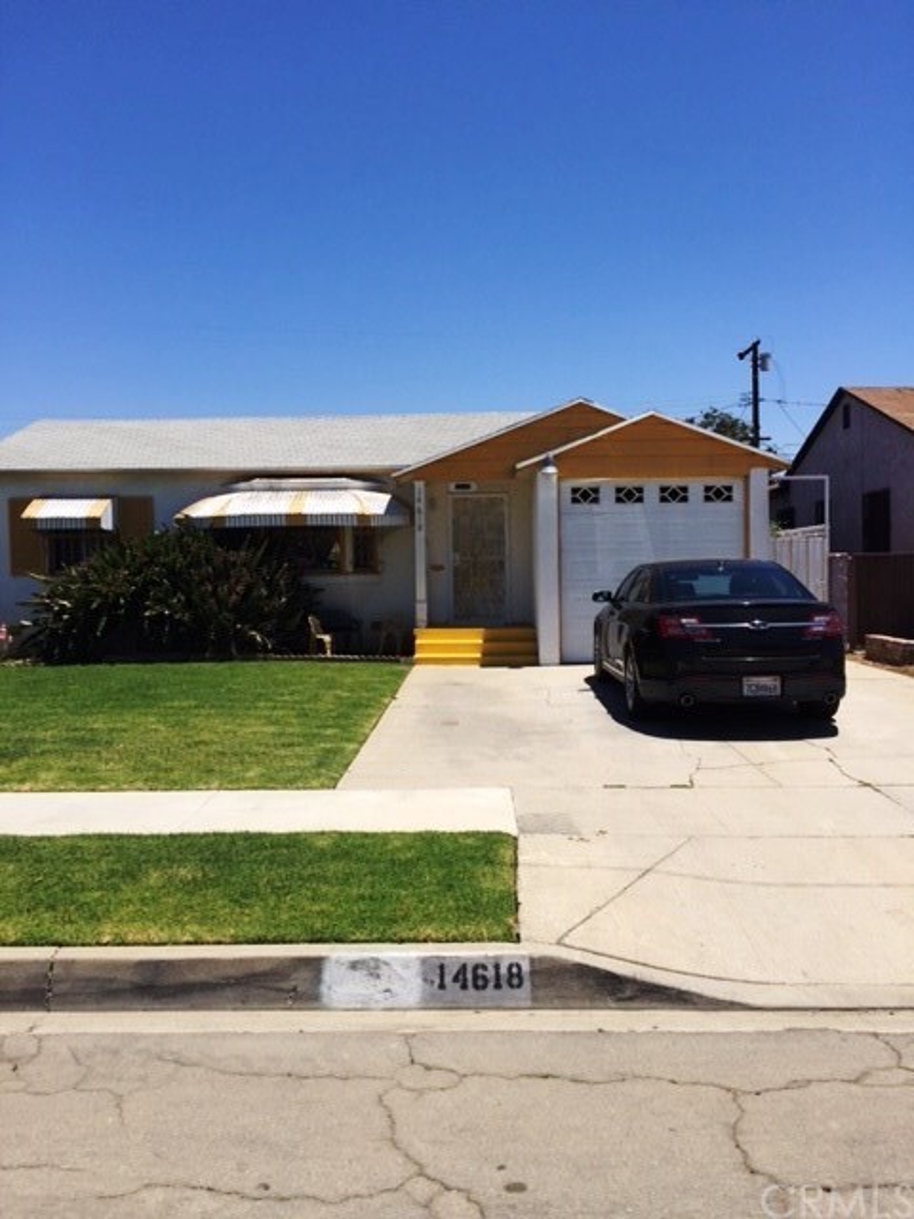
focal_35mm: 29
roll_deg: +0.2
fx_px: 1021
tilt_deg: -1.8
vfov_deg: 61.7
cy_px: 610
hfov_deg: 48.2
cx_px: 457
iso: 32
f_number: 2.2
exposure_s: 1/2825
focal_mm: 4.15
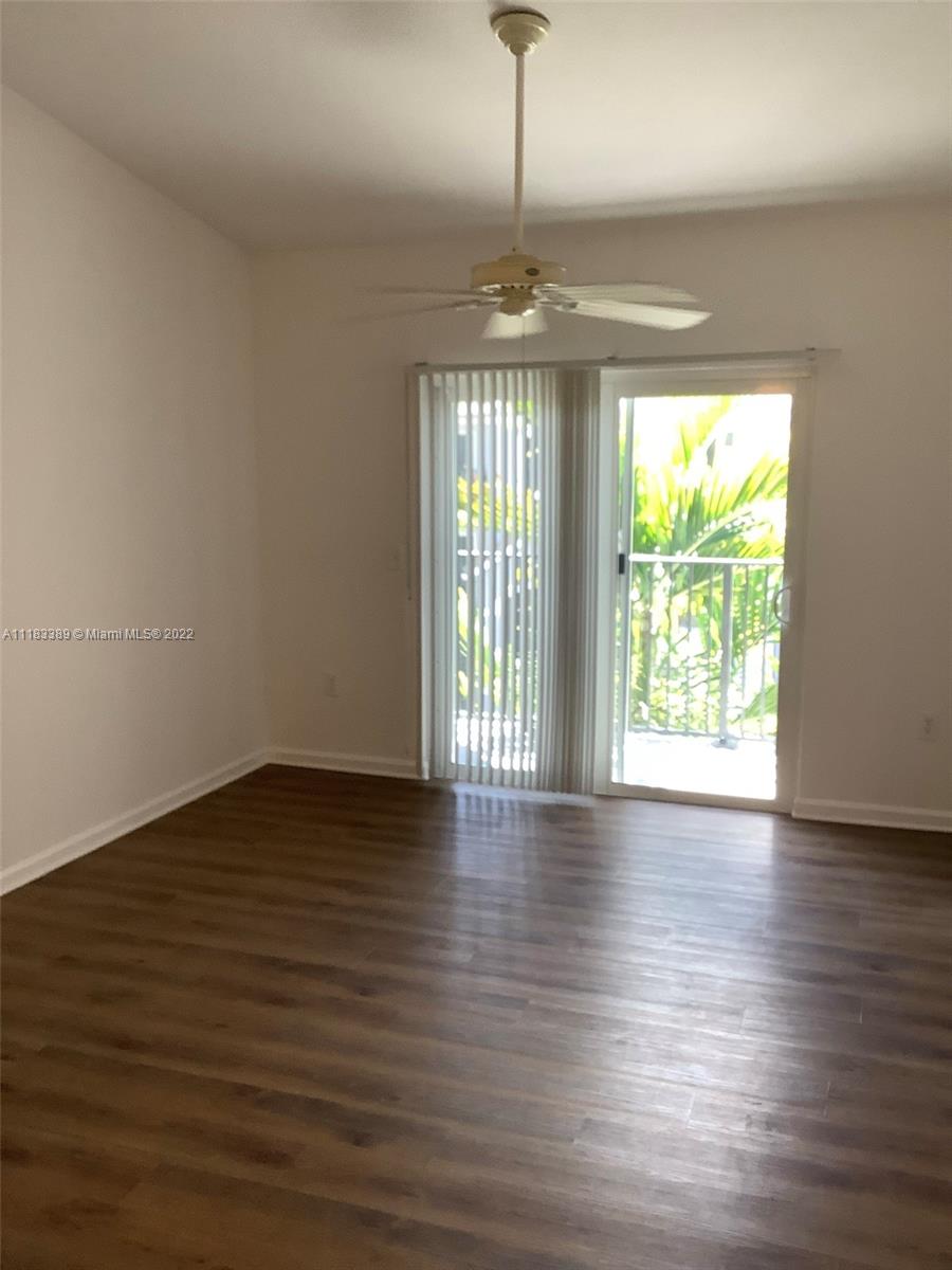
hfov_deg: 45.4
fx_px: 1137
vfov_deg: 58.4
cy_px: 635
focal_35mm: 31
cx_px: 476
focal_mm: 3.3
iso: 100
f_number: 2.4
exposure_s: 1/60
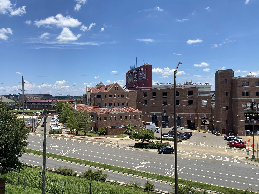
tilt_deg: -0.6
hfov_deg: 67.3
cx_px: 130
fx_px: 195
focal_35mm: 26
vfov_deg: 53.1
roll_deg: +1.0
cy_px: 97
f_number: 1.8
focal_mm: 4.25
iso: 32
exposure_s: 1/3300
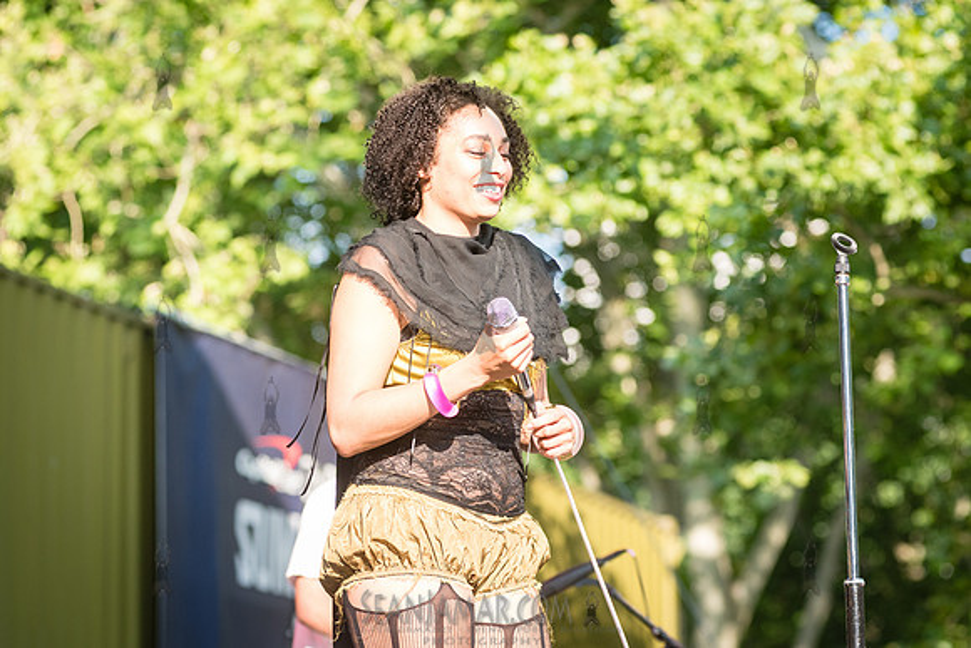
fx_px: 4592
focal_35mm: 170
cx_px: 473
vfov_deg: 8.1
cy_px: 294
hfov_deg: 12.1
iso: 800
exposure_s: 1/800
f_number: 4.5
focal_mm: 135
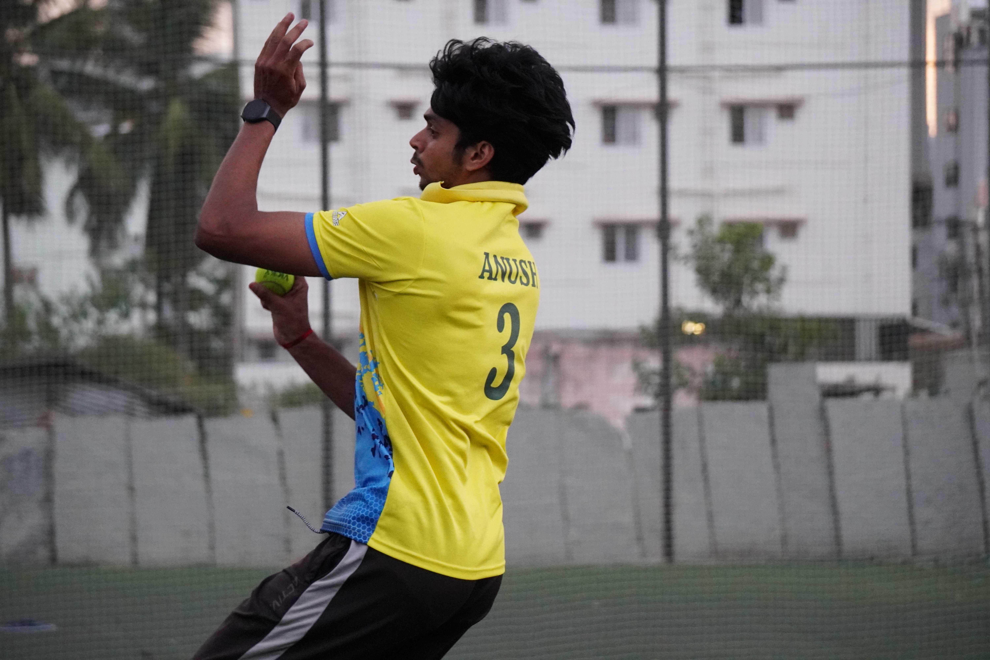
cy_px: 330
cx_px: 495
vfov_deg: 9.6
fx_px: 3918
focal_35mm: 142
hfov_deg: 14.4
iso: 6400
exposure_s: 1/1000
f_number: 5.6
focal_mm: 95
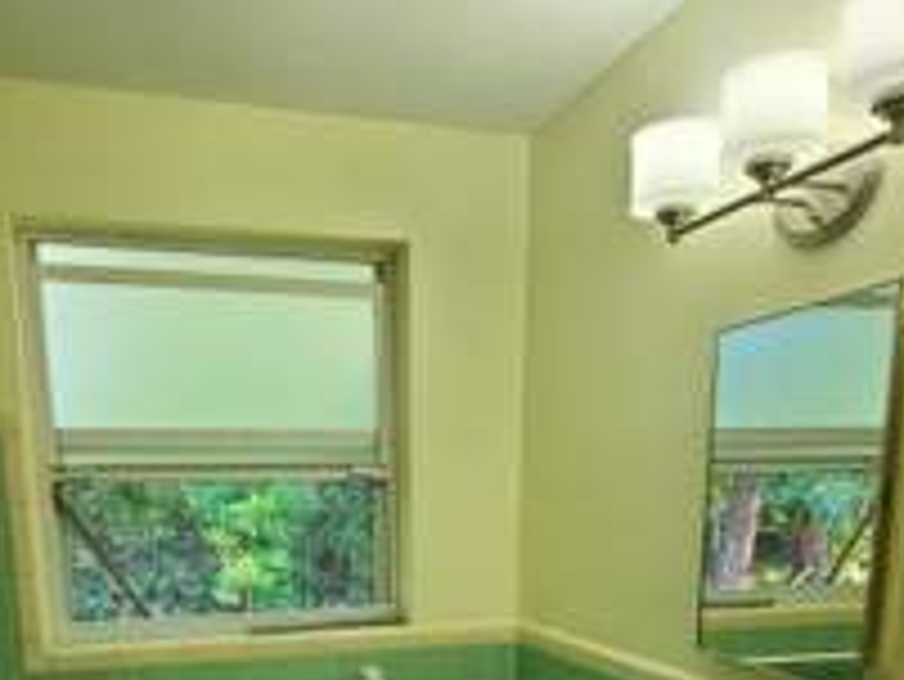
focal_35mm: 31
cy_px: 660
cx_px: 396
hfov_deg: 58.1
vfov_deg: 40.6
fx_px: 810
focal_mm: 2.2
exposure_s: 1/60
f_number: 2.2
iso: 125
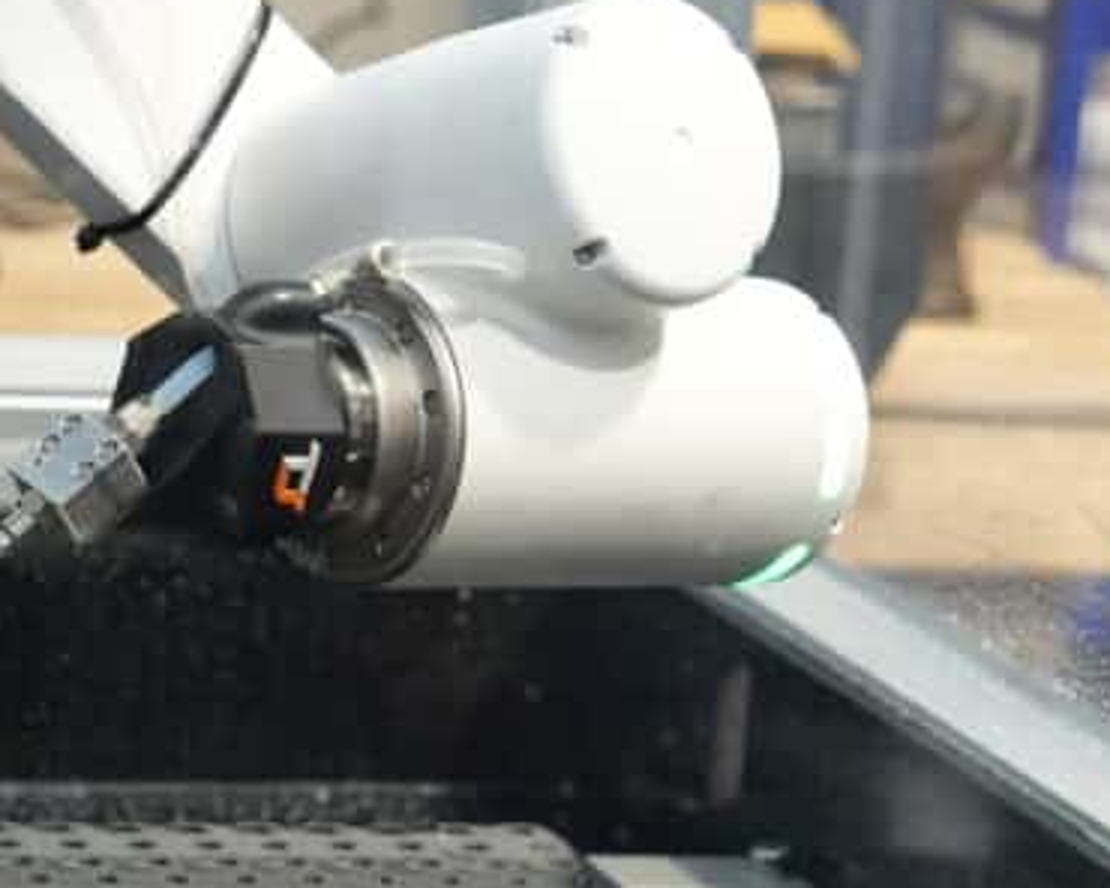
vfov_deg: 6.8
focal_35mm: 227
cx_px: -99
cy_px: 470
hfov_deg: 8.4
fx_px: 7457
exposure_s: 1/500
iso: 4000
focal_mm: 70
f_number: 3.5
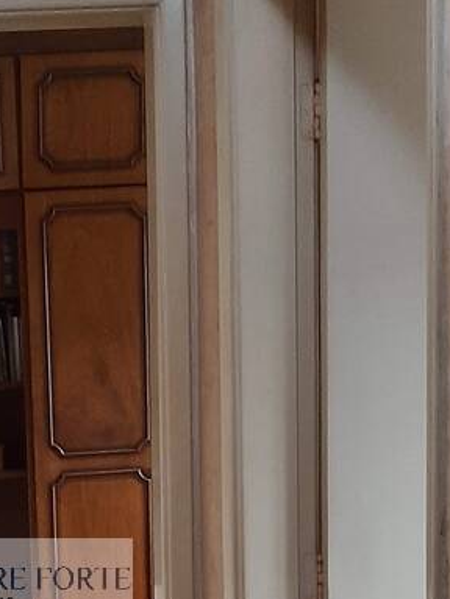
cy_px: 591
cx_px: -25
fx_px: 1317
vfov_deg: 24.5
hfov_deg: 18.7
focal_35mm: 76
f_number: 1.7
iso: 320
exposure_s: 1/24
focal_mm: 3.93
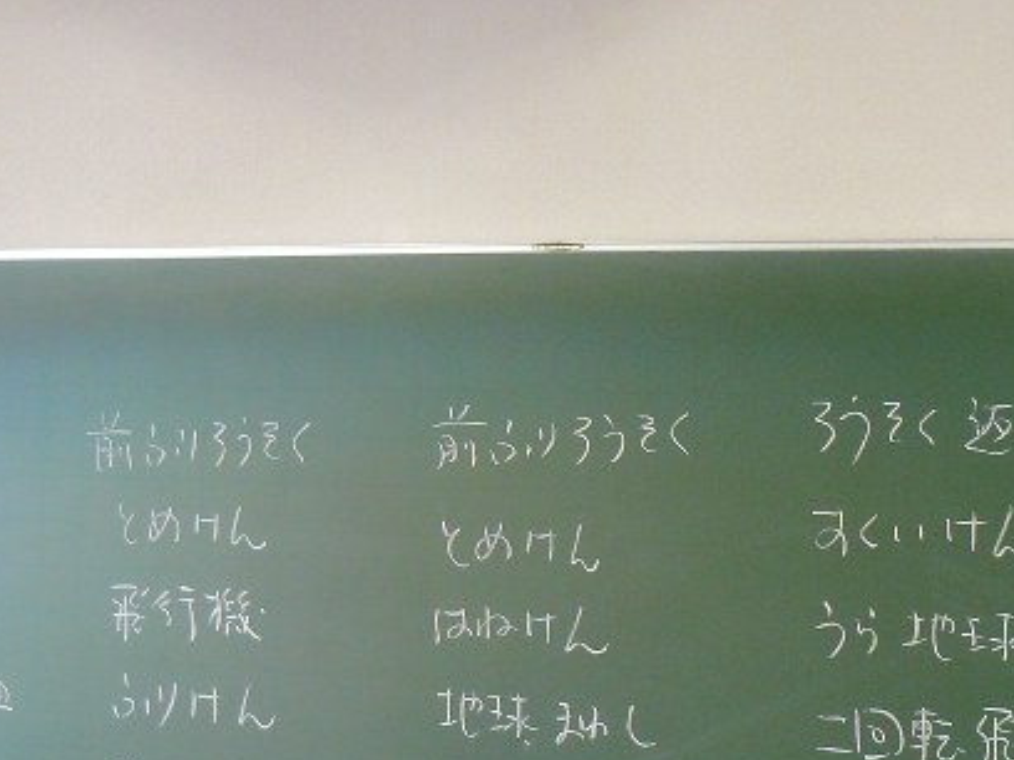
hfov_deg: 28.2
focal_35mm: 69
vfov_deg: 21.2
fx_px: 2021
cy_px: 554
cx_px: 542
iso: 100
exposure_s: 1/25
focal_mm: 4.7
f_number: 2.8
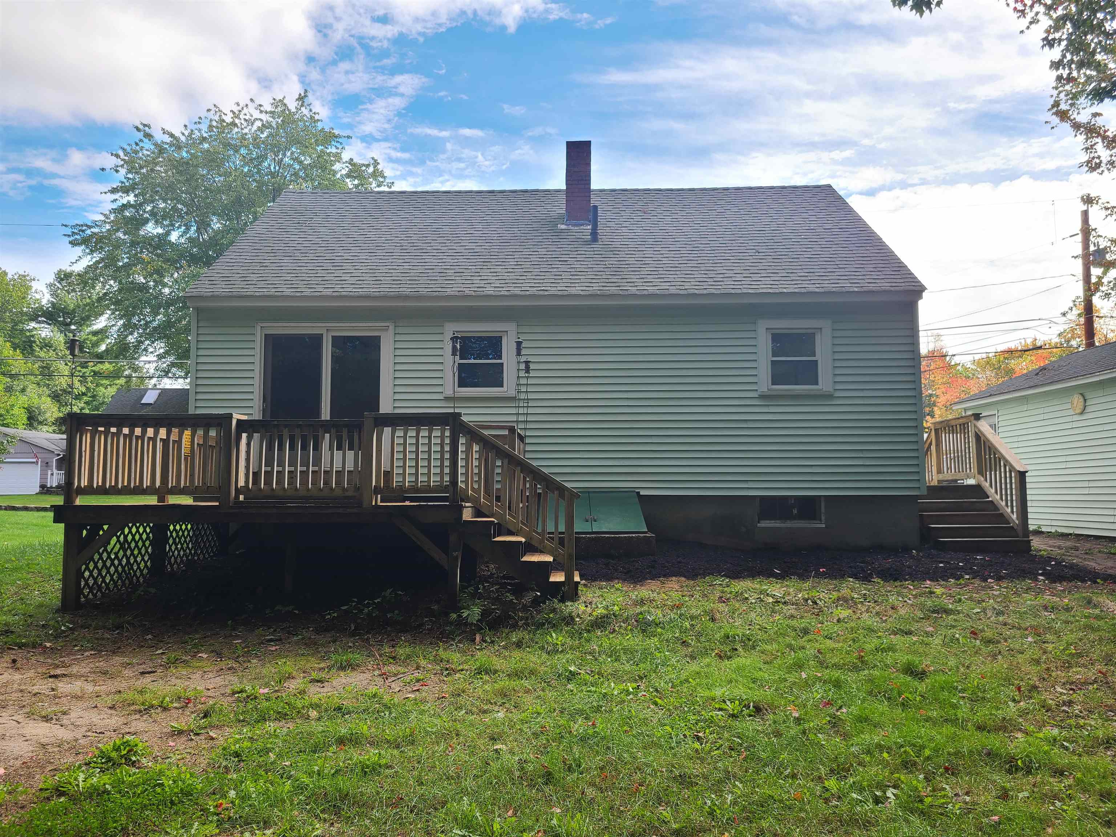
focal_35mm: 26
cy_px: 418
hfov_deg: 67.3
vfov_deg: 53.1
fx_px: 838
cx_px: 558
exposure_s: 1/551
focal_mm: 5.4
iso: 40
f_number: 1.8
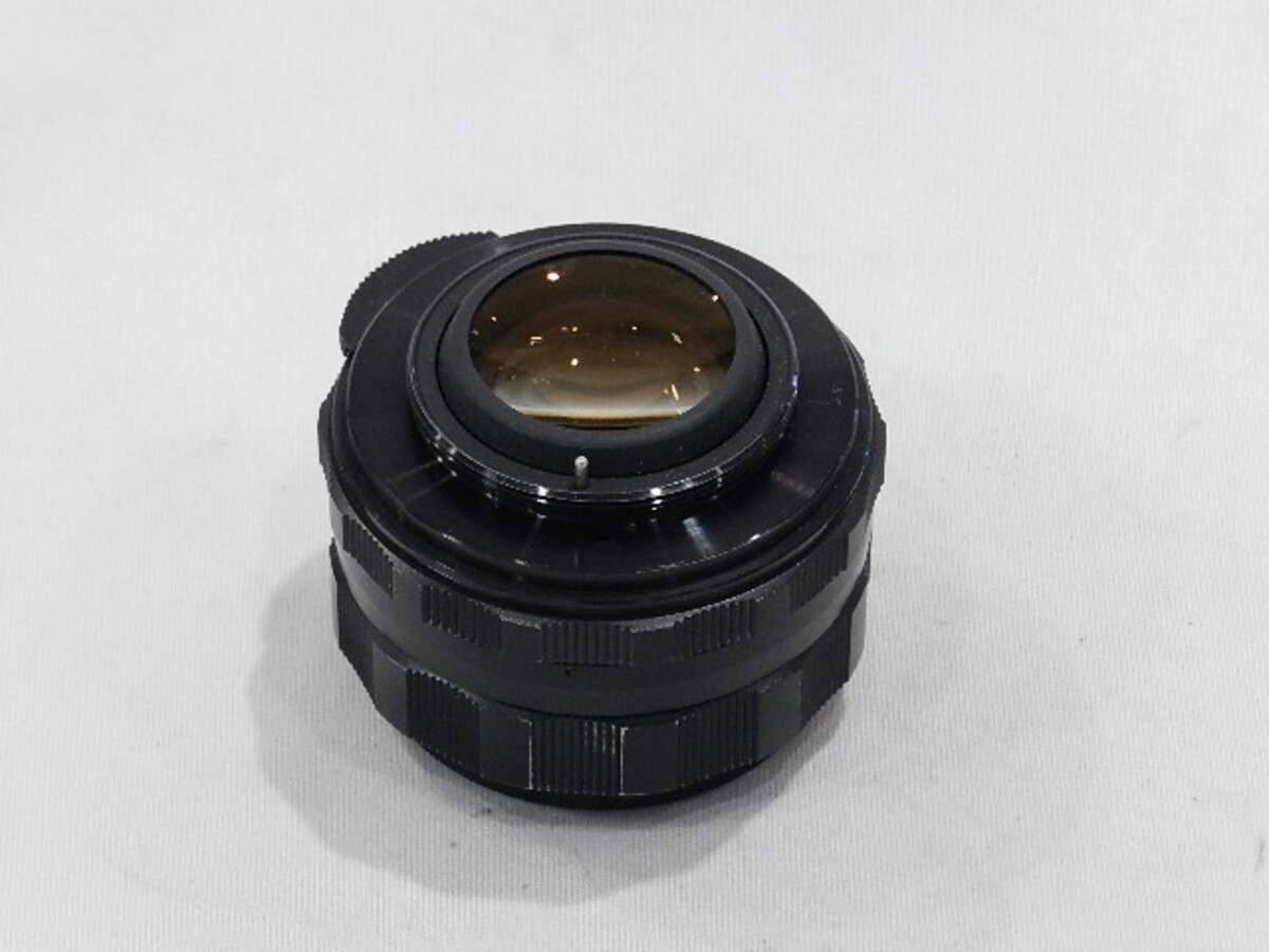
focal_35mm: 145
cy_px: 476
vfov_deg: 10.2
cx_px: 634
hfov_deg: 13.6
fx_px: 5316
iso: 800
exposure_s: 1/50
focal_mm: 25.7
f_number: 5.1
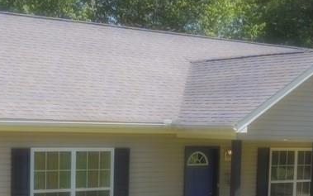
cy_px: 189
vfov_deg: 15.0
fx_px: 734
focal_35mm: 86
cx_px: 139
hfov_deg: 24.1
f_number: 3.1
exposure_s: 1/400
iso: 100
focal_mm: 5.3
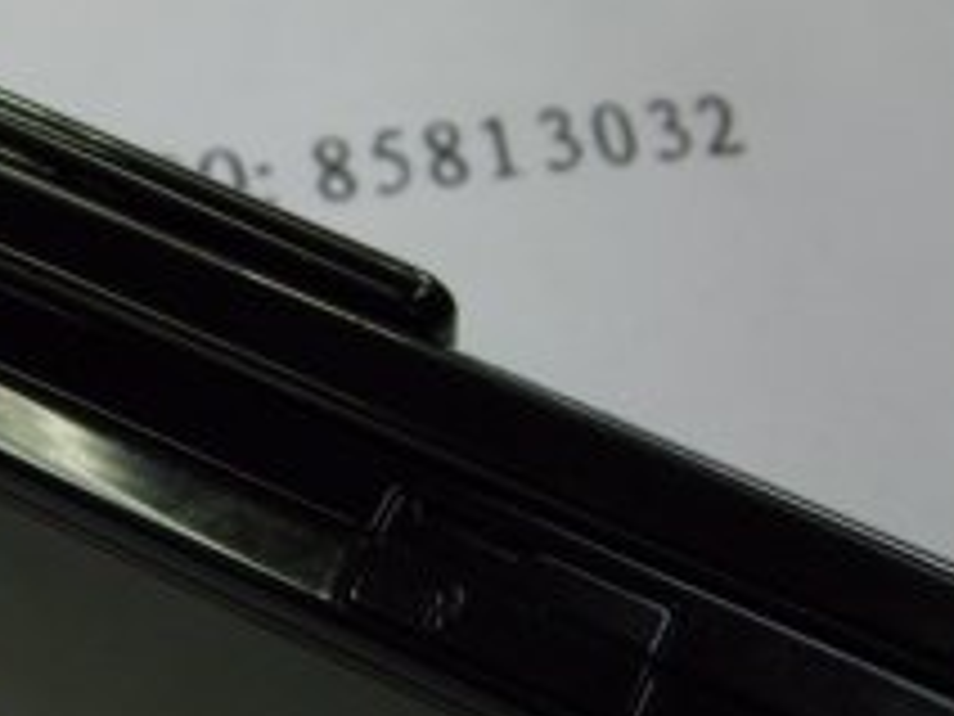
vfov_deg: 20.2
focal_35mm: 73
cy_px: 367
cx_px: 202
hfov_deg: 26.2
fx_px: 2012
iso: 100
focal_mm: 6.3
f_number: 3.5
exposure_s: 1/30
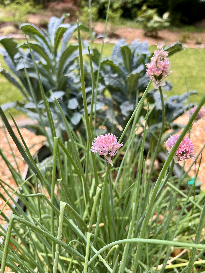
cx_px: 102
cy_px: 136
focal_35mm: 26
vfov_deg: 67.3
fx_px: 205
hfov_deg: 53.1
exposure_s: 1/536
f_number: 1.5
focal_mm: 5.7
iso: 50
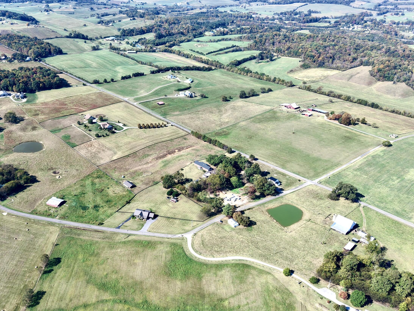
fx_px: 395
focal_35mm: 33
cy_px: 142
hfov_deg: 55.1
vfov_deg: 42.9
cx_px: 172
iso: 110
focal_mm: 8.67
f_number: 1.8
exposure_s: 1/2500
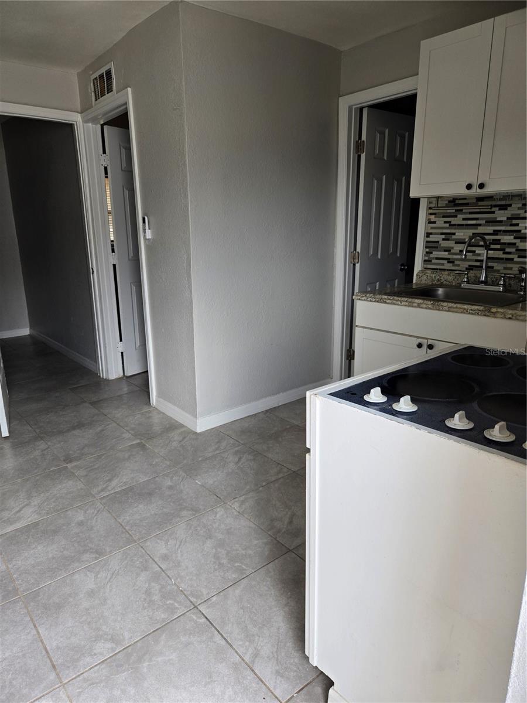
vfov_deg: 73.9
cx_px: 264
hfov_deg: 58.9
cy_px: 352
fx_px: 467
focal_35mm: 23
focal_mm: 5.4
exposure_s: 1/180
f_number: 1.8
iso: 50
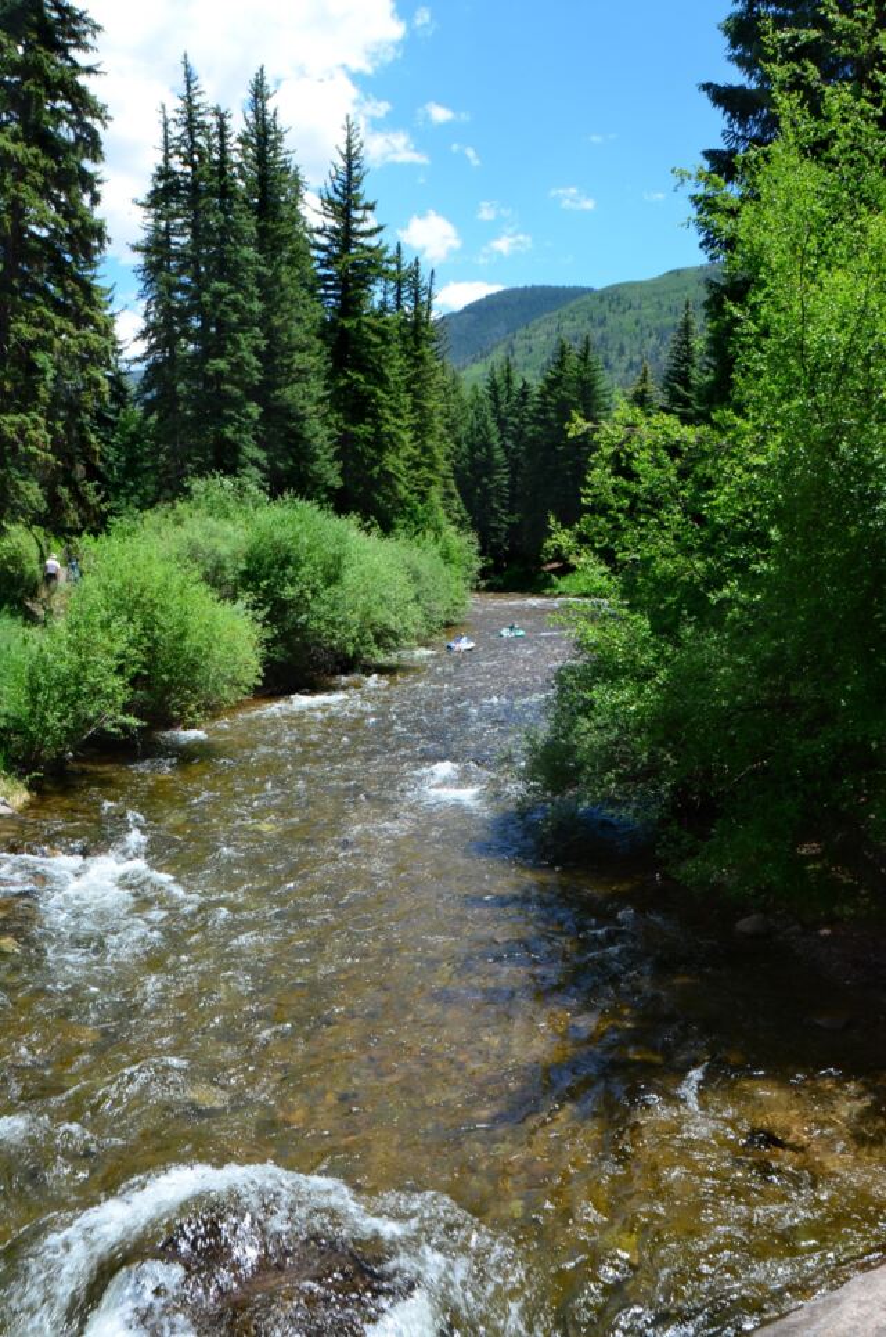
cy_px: 668
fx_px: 1112
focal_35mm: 30
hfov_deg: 43.4
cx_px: 443
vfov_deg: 62.0
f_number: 16
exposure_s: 1/80
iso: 200
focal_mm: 20
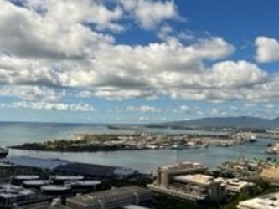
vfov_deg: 36.8
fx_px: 314
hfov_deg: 47.8
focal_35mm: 39
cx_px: 138
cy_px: 97
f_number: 1.5
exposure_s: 1/8696
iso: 50
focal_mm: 5.7
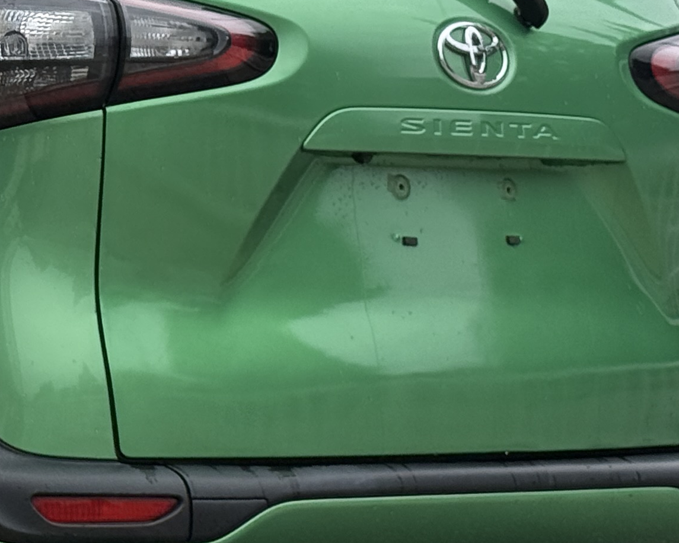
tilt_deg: +2.1
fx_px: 3316
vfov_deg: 9.4
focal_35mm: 165
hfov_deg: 11.4
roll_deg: +0.8
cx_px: -159
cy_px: 186
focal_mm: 6.76
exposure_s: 1/4587
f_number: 1.78
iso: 100
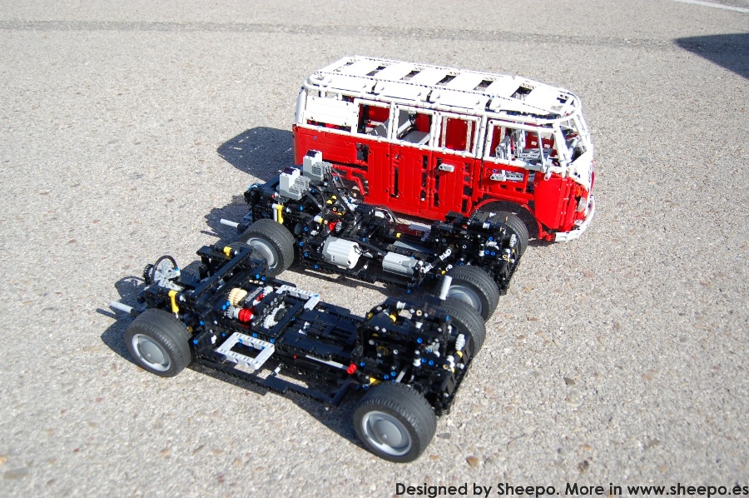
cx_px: 374
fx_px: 623
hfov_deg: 62.0
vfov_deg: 43.5
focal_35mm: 30
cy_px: 249
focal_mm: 20
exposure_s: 1/1000
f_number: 3.8
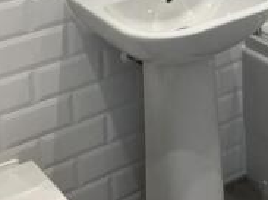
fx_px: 689
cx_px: 258
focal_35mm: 89
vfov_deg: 15.4
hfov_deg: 21.4
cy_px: -97
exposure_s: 1/100
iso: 64
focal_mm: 3.99
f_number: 1.8
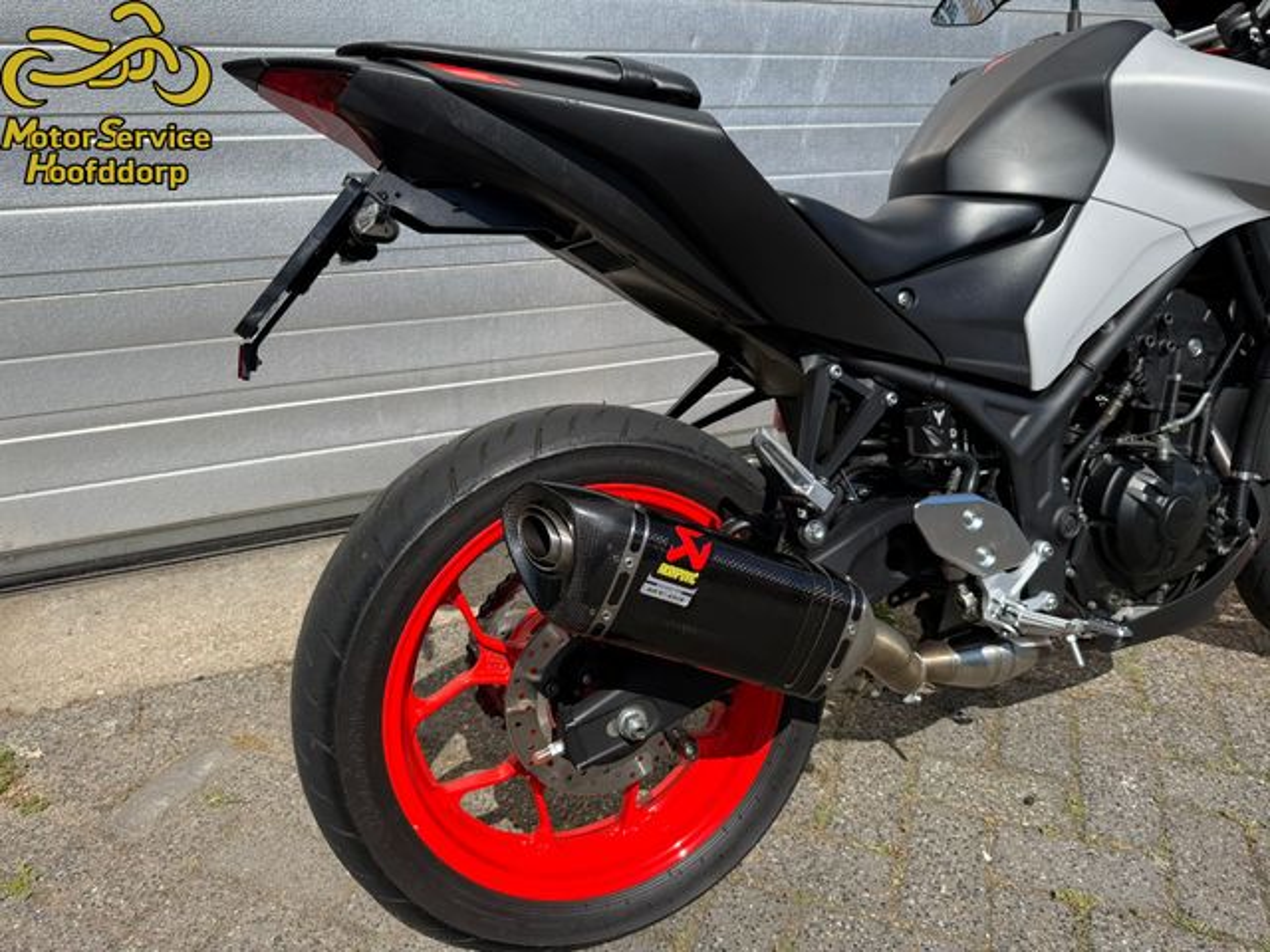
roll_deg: -0.3
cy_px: 476
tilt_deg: -22.3
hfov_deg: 71.6
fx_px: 881
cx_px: 635
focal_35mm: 24
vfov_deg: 56.8
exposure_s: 1/4405
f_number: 1.78
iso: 80
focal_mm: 6.76
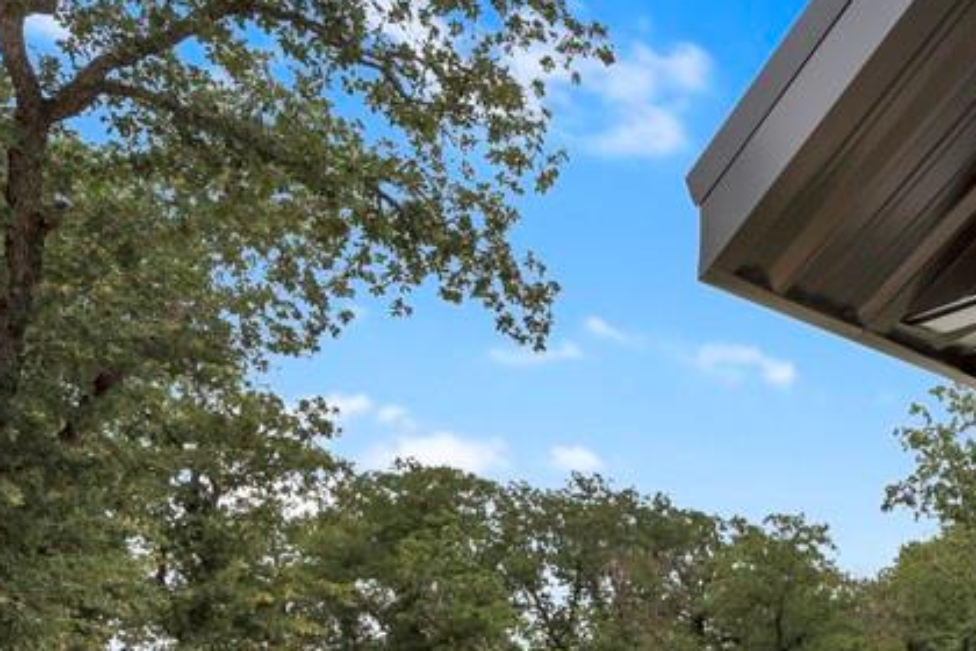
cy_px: 743
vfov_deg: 30.1
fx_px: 1057
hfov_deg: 41.8
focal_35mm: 39
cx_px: 1011
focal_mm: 16
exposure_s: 1/320
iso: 160
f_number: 9
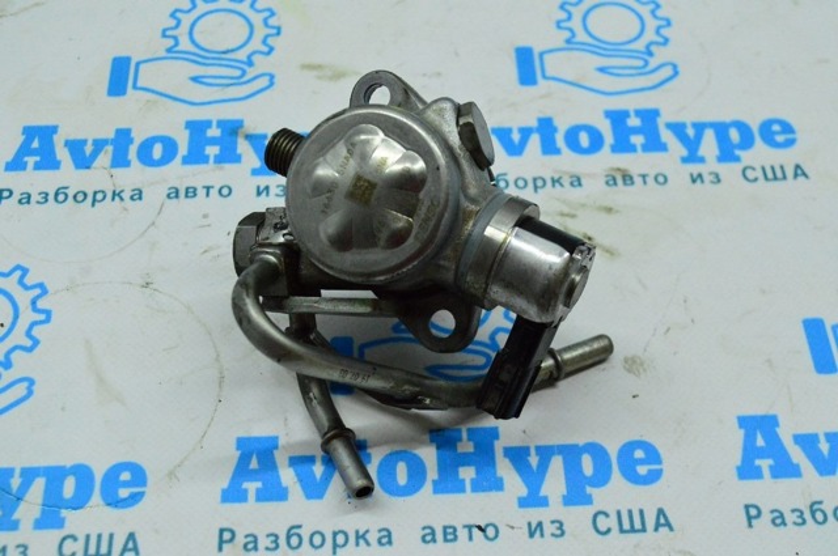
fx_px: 1116
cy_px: 278
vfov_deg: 28.0
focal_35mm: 48
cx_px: 419
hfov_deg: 41.2
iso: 6400
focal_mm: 32
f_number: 6.3
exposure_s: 1/640
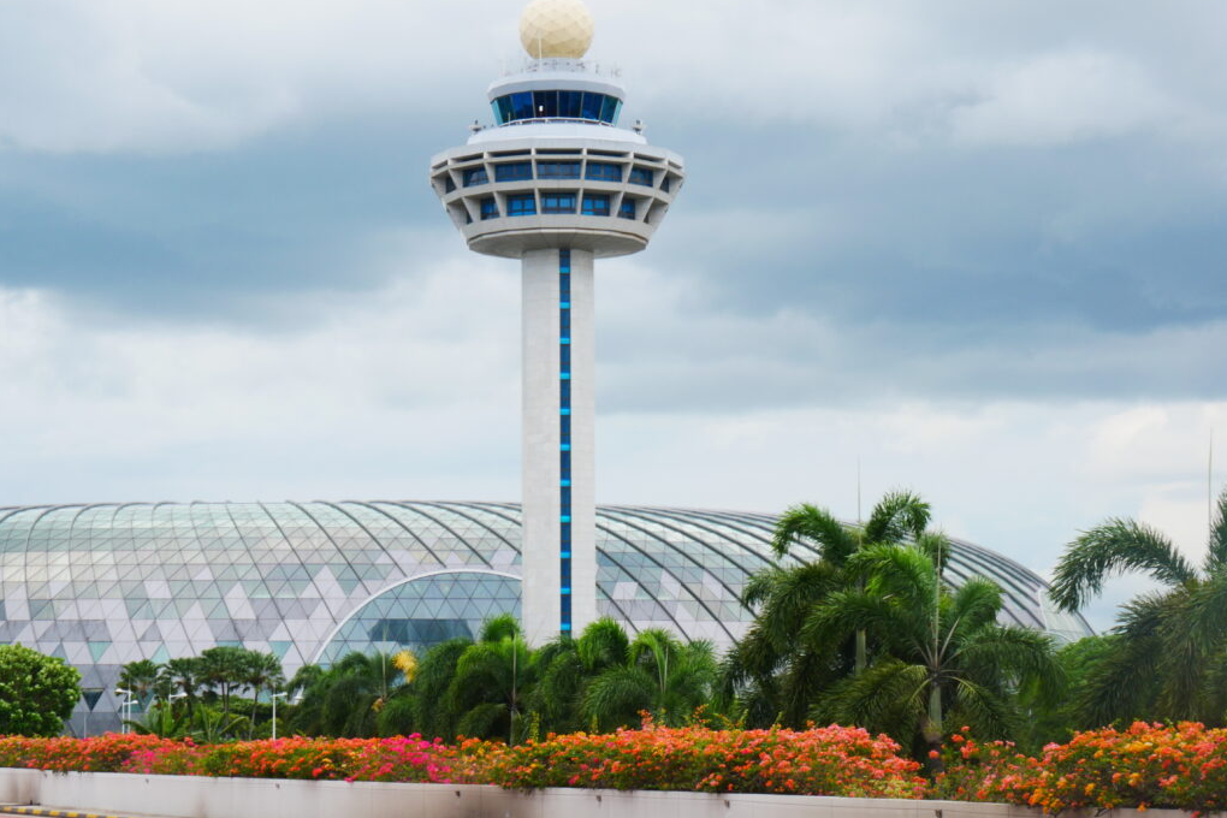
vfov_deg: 14.6
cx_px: 614
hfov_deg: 21.7
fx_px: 3204
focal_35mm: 94
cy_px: 396
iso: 200
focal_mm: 45
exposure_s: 1/40
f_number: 16
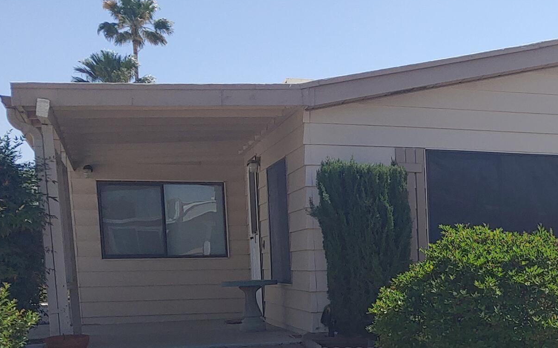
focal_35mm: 66
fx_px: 1004
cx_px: 602
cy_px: 410
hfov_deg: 28.4
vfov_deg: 18.7
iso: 50
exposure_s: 1/2632
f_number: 1.5
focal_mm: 4.23
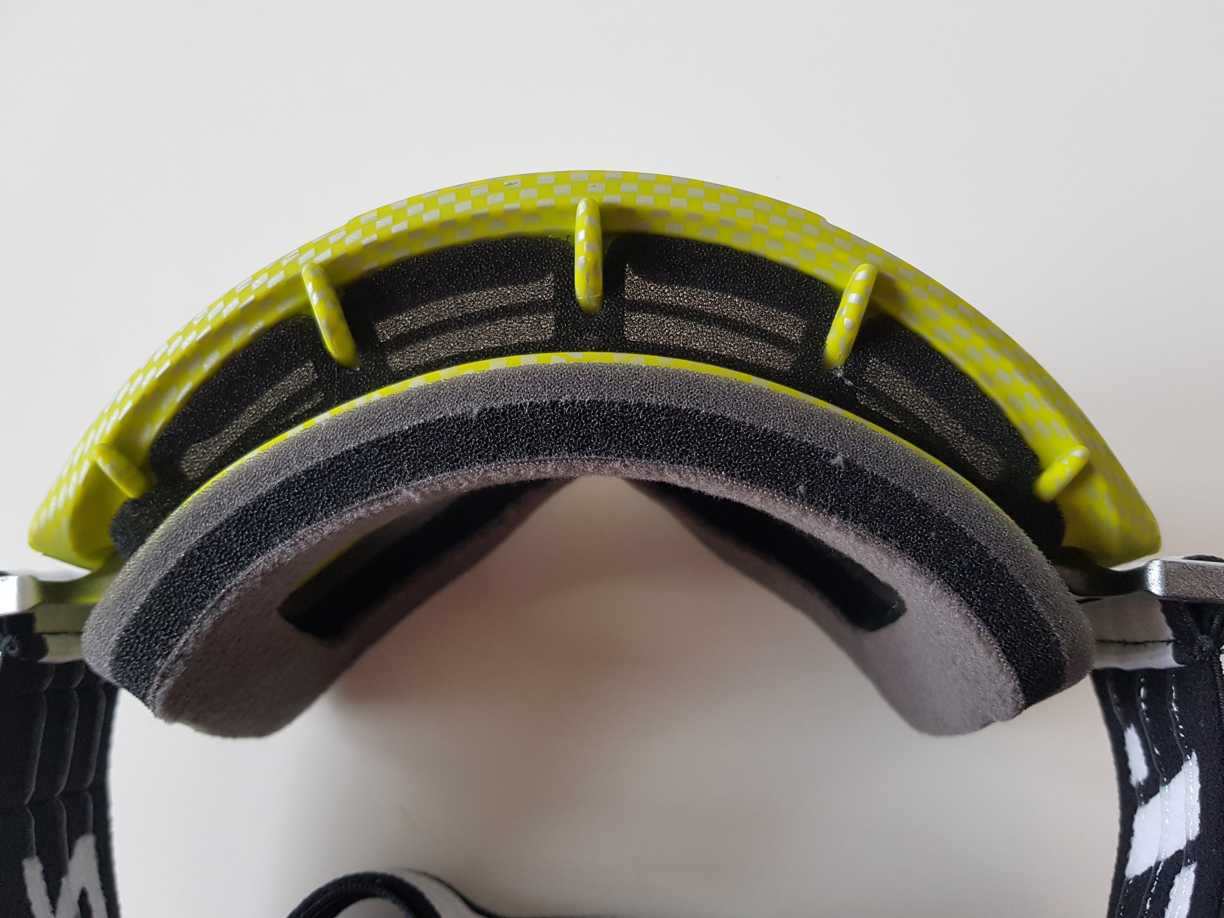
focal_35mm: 26
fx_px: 919
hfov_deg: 67.3
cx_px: 612
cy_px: 459
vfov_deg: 53.1
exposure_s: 1/50
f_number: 1.7
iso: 200
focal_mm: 4.2
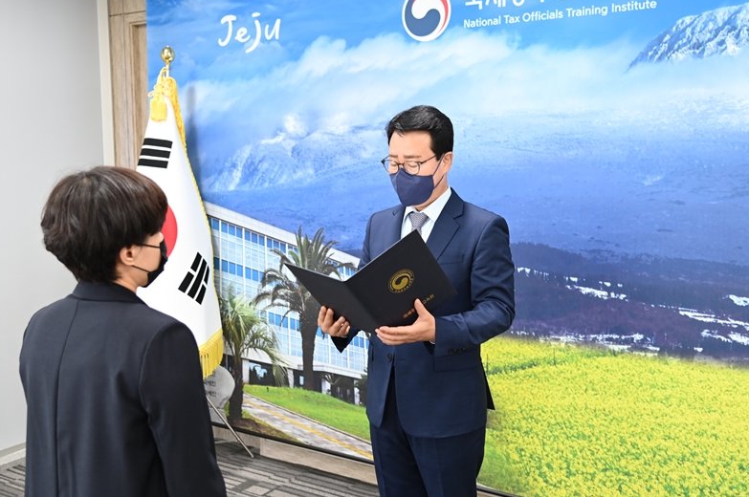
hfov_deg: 50.7
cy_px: 228
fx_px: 790
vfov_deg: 34.9
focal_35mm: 38
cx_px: 353
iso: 900
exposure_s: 1/40
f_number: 4
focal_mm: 35
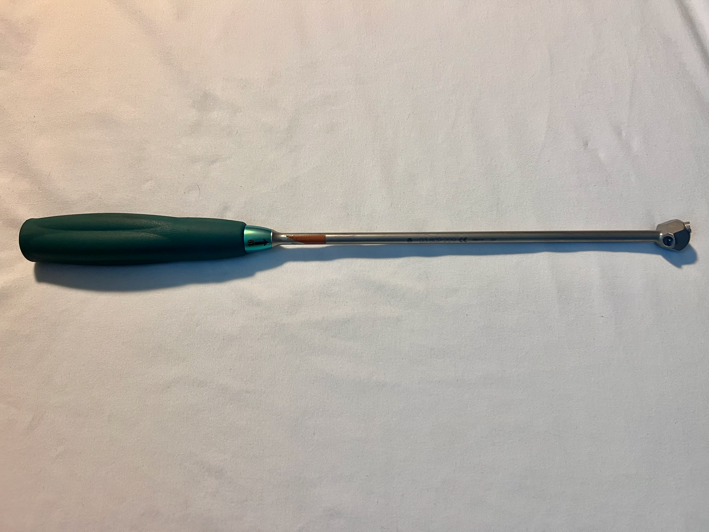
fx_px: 533
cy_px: 266
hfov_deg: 67.3
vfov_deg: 53.1
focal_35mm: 26
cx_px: 354
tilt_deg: -70.9
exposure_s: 1/60
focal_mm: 5.7
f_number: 1.5
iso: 100
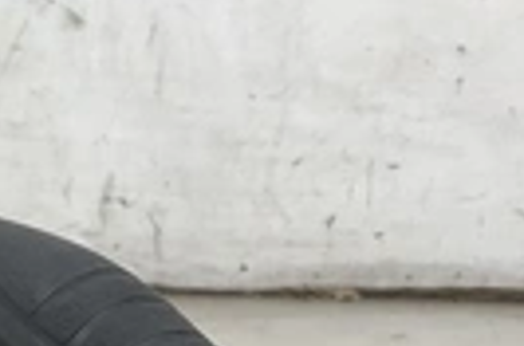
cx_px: -98
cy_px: 515
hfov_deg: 21.0
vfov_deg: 14.0
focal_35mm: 91
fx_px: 1321
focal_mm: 3
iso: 50
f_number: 1.8
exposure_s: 1/120
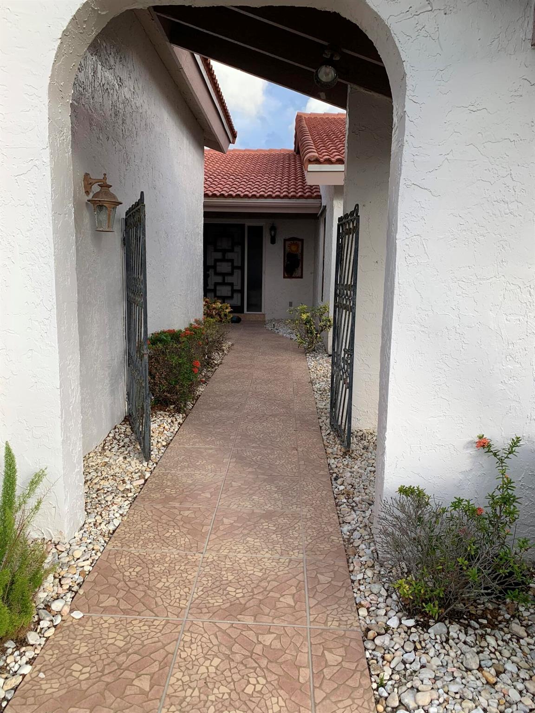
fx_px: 536
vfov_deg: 67.3
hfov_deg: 53.1
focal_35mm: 26
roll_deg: -0.6
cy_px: 356
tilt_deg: -5.8
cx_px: 268
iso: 25
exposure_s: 1/954
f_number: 1.8
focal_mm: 4.25
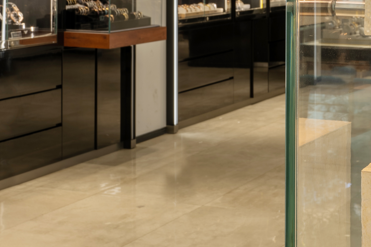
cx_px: 224
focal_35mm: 95
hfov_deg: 21.4
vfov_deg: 14.0
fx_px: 978
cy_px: -33
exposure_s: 1/13
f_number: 13
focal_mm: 36
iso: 100
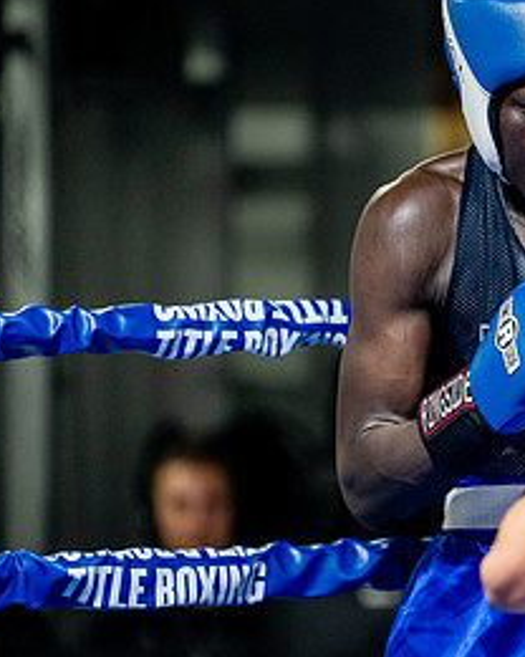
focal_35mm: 314
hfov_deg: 4.9
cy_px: 317
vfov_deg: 6.2
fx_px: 6099
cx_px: 616
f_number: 2
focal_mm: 150
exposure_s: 1/800
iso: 4000
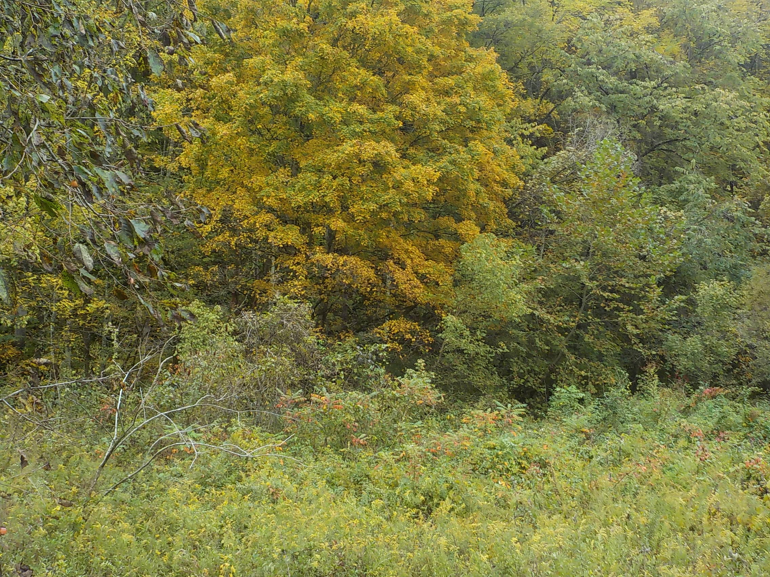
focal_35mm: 47
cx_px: 385
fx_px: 1045
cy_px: 288
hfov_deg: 40.4
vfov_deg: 30.9
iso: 125
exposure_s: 1/160
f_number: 4.2
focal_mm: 6.4
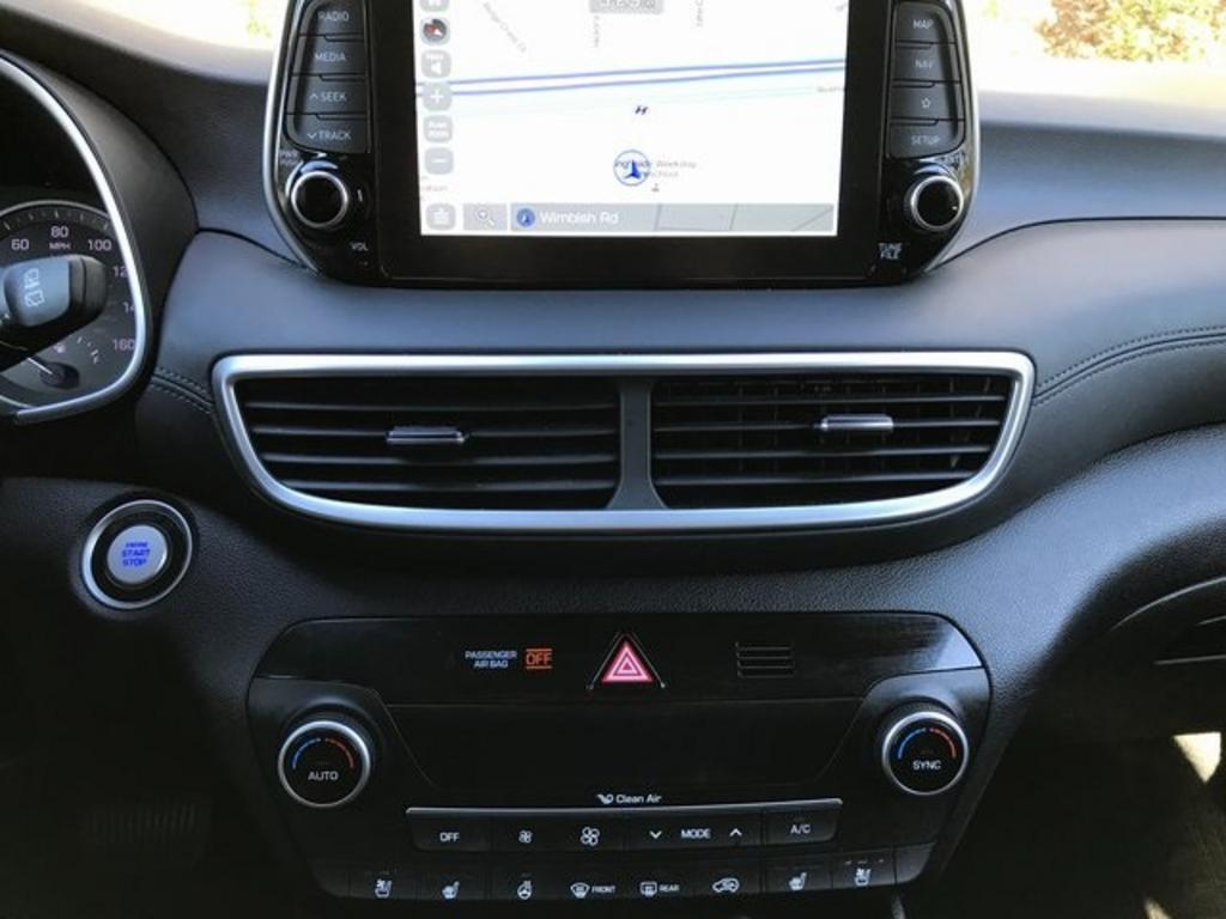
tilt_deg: -19.5
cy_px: 460
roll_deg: -2.5
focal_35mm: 28
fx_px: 992
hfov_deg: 63.4
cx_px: 613
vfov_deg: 49.7
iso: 25
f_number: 1.8
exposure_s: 1/40
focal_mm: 3.99
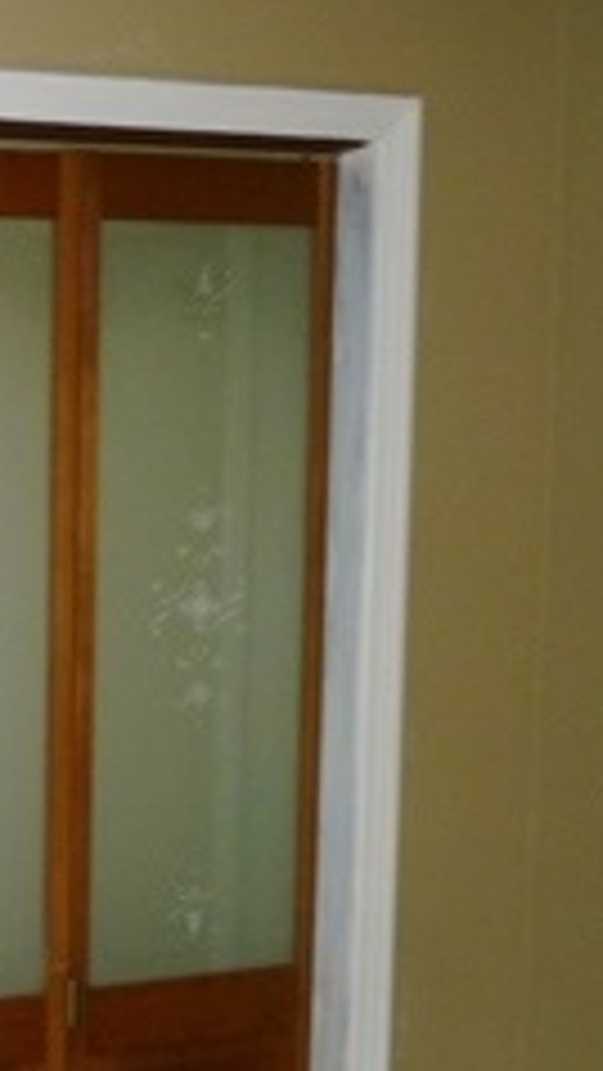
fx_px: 2414
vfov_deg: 24.6
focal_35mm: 85
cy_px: 878
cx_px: -716
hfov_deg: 12.1
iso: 125
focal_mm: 5.2
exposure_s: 1/30
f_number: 3.3
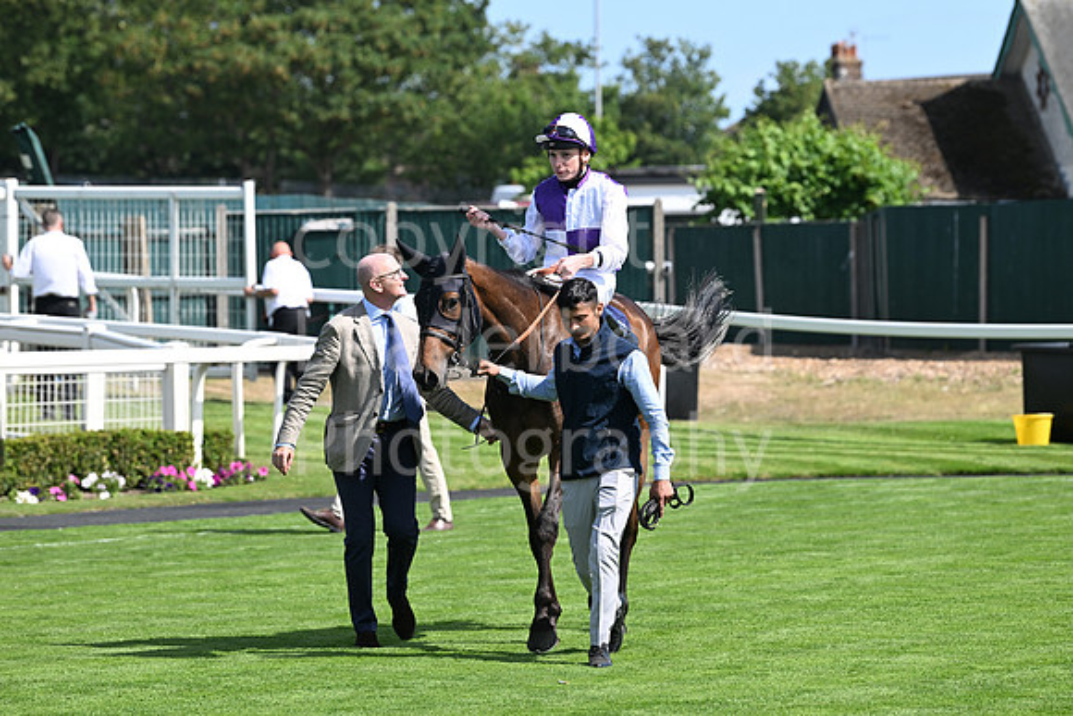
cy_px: 358
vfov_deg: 7.4
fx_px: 5515
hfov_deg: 11.1
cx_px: 536
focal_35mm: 185
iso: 400
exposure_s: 1/1250
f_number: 5.6
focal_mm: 185
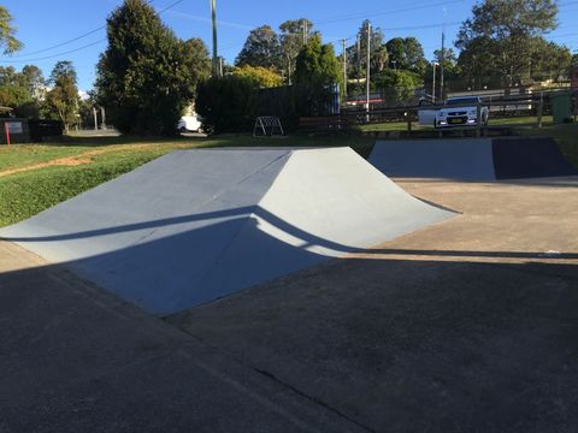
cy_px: 216
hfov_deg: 61.7
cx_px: 289
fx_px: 484
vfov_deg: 48.2
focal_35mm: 29
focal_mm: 4.15
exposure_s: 1/898
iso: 32
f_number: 2.2
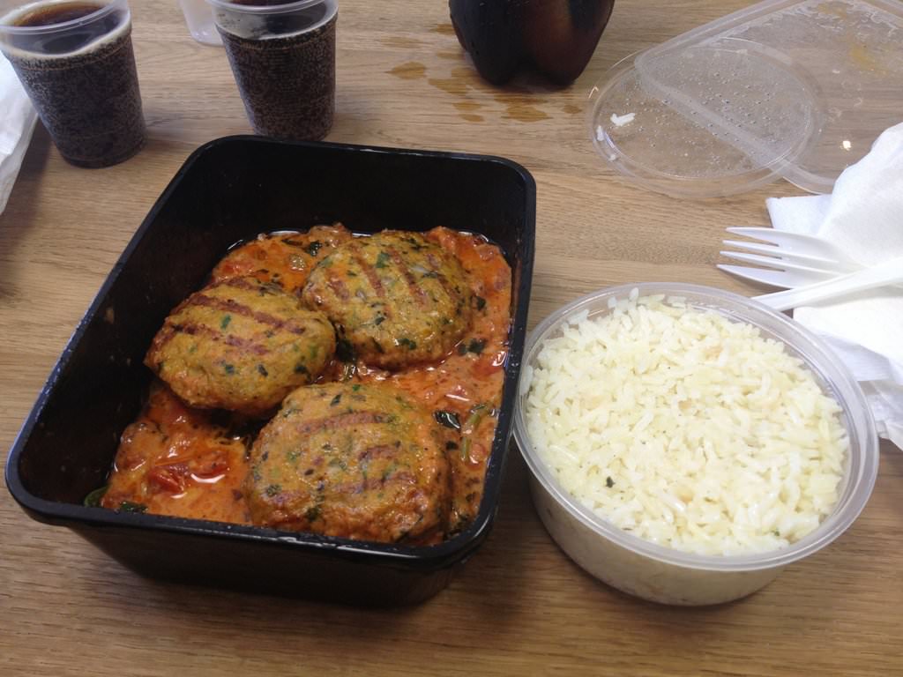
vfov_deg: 40.7
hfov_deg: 52.6
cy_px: 338
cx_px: 452
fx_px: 913
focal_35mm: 35
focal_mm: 4.28
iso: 64
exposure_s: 1/60
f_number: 2.4
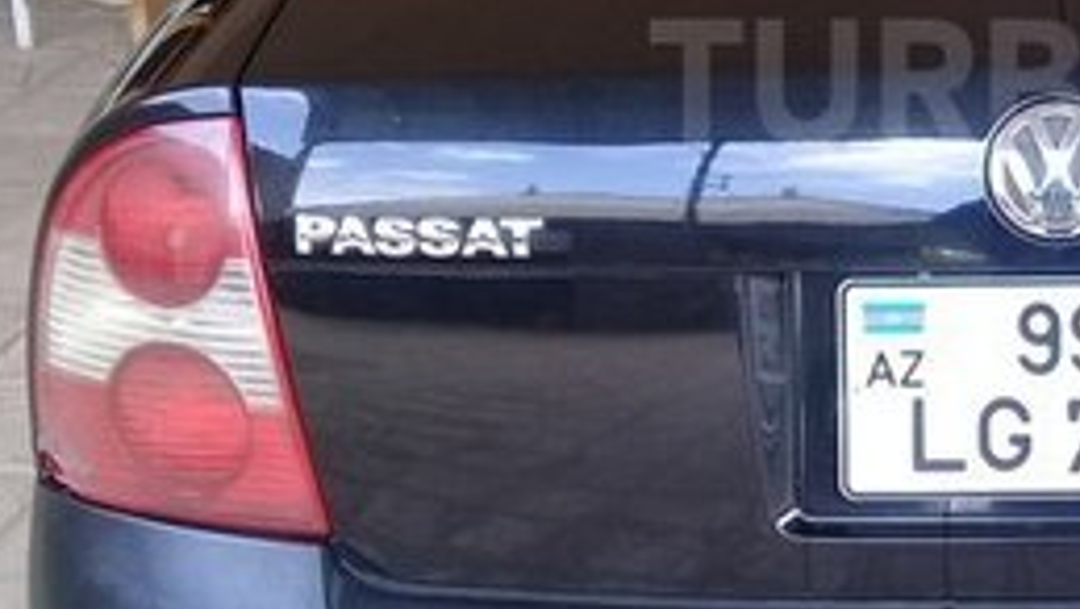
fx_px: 2464
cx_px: 1076
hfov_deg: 23.7
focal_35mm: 86
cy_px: 81
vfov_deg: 14.0
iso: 64
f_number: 2.2
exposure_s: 1/60
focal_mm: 3.3
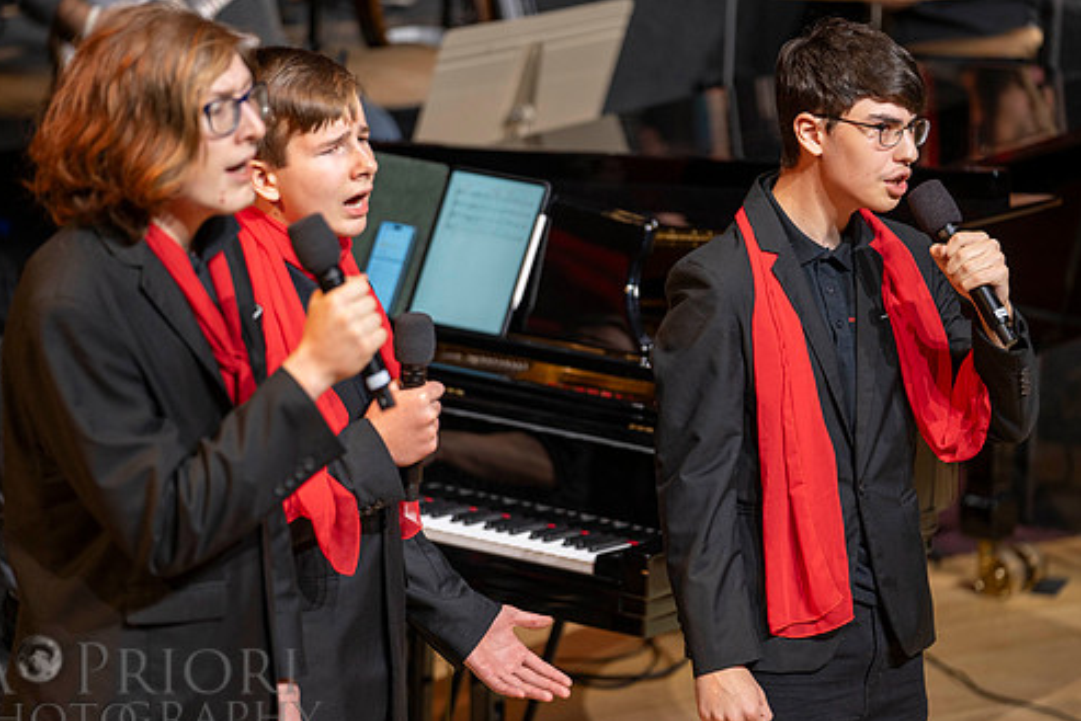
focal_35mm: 230
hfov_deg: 8.9
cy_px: 354
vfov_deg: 6.0
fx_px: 6908
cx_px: 541
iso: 400
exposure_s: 1/100
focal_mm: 187
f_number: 2.8
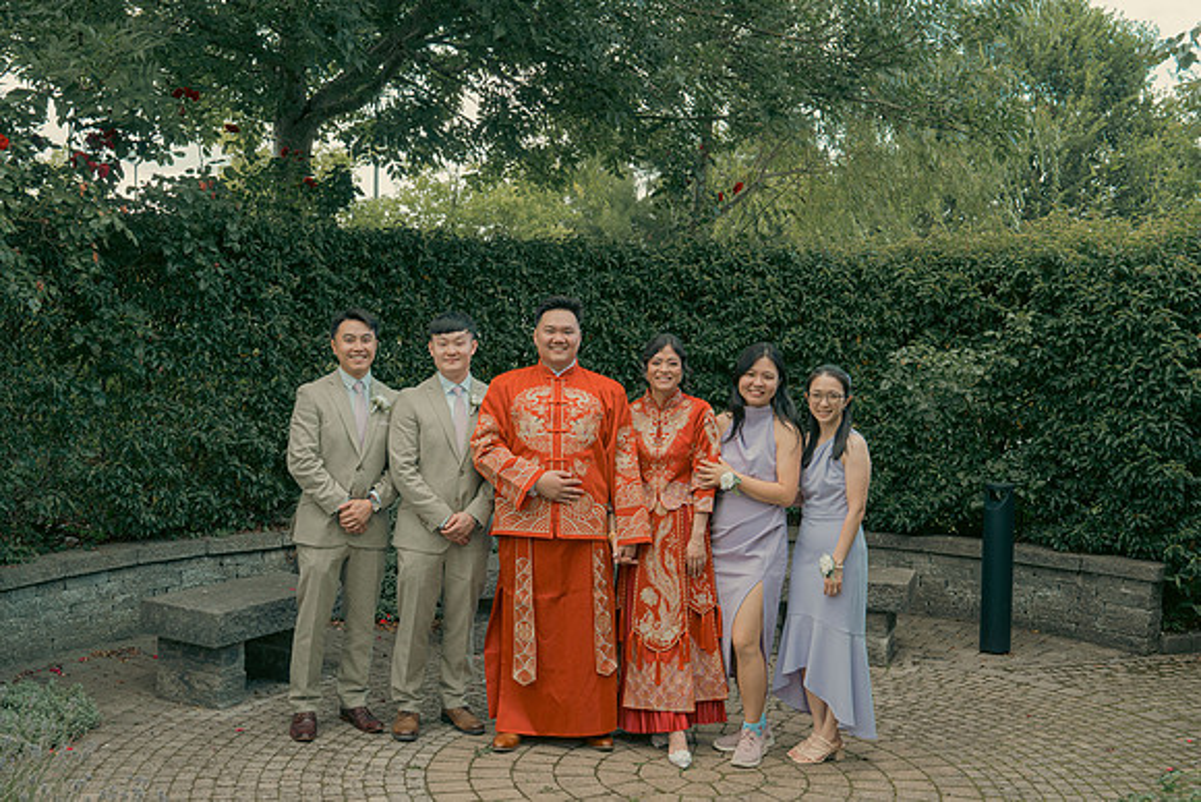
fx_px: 1368
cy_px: 401
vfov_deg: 32.6
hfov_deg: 47.4
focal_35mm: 41
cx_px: 600
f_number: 5.6
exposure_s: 1/160
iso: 400
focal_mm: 41
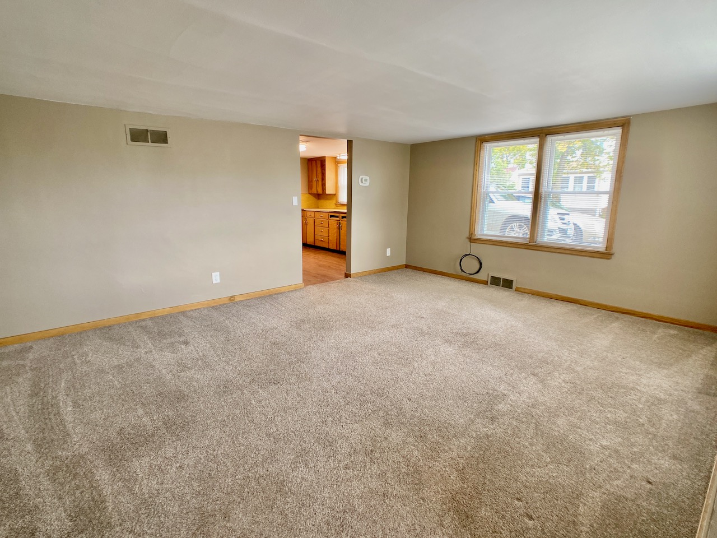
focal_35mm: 26
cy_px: 269
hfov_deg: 67.3
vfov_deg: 53.1
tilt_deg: -10.6
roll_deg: -1.2
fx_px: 539
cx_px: 358
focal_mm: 4.25
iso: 64
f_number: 1.8
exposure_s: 1/60
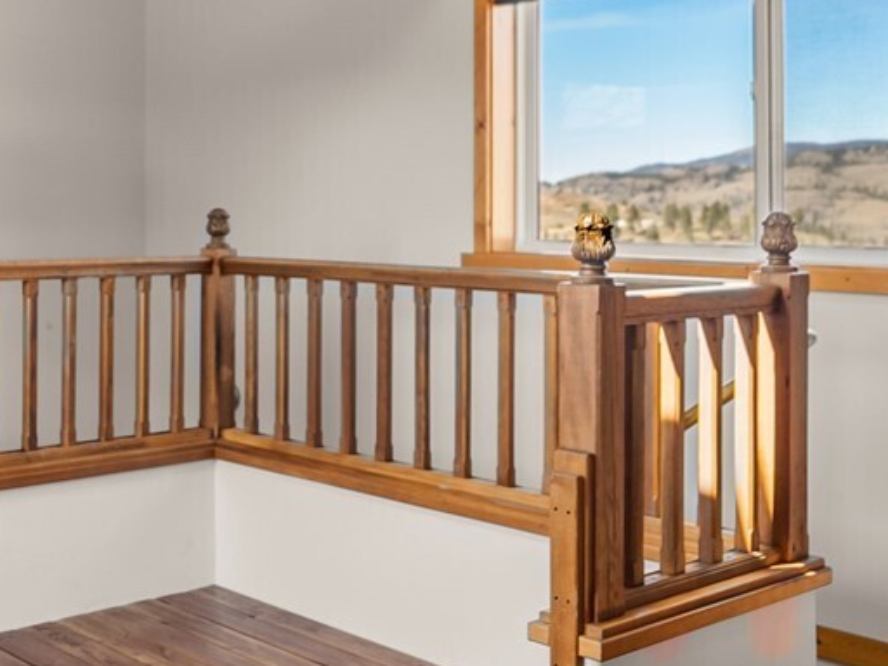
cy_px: 182
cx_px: 129
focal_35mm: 52
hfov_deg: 35.2
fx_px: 1333
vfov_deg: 27.7
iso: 125
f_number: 2.8
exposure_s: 1/50
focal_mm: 16.3
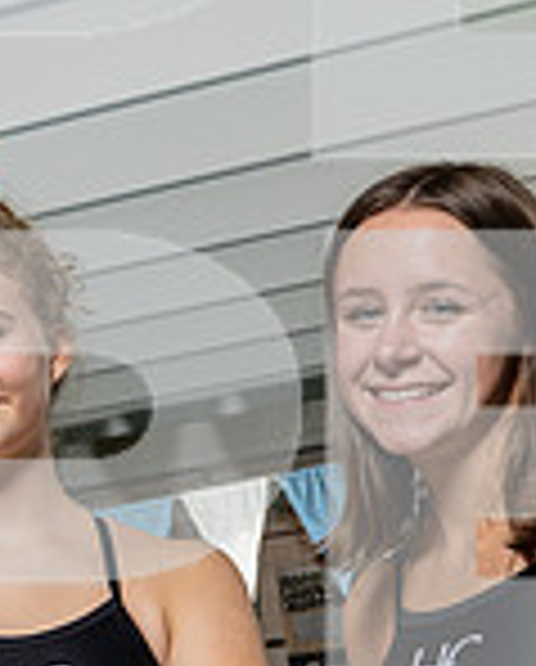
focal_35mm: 110
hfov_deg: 13.2
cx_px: -302
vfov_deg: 17.4
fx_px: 2175
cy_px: 470
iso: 640
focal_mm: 30
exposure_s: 1/250
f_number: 5.6
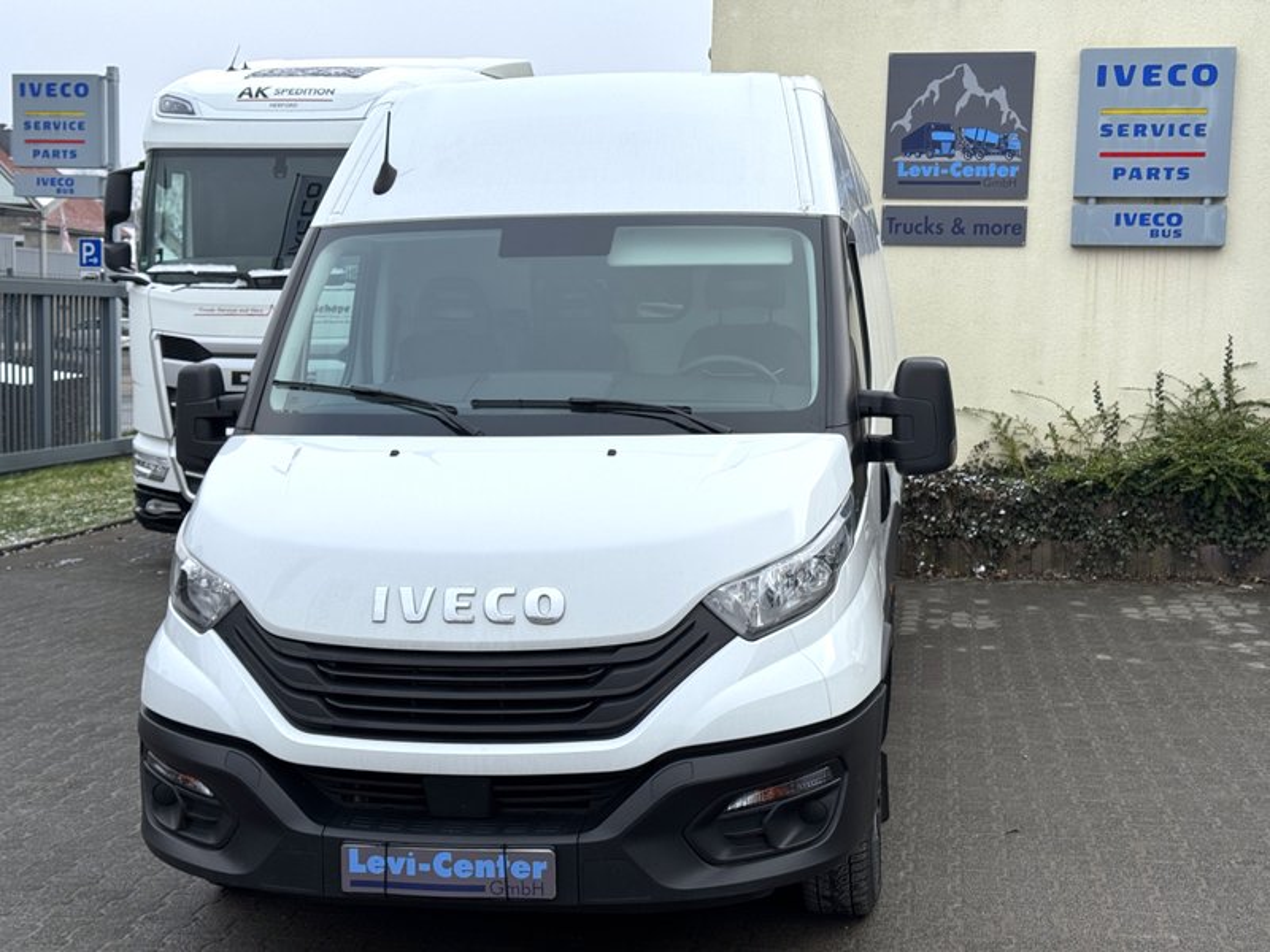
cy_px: 476
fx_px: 1761
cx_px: 635
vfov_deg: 30.3
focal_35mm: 48
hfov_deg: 39.7
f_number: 1.78
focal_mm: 6.76
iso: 64
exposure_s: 1/1597
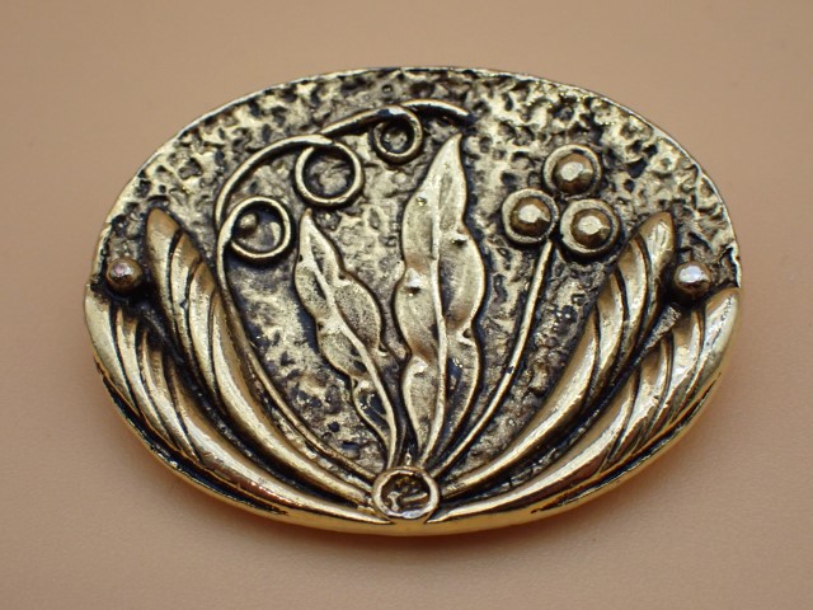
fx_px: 1926
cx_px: 406
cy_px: 305
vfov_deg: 18.0
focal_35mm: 82
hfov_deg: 23.8
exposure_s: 1/320
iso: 640
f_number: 4.3
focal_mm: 14.62
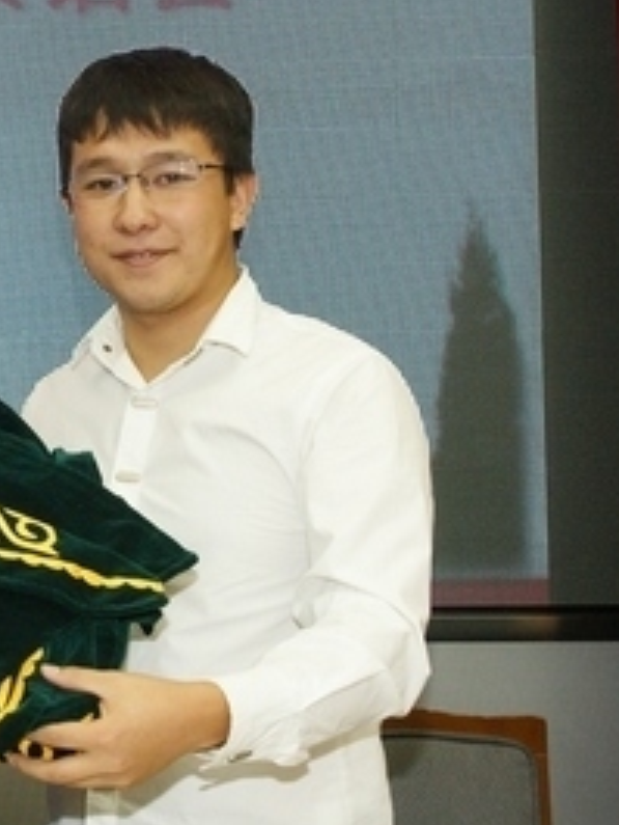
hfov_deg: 16.2
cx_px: -243
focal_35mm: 85
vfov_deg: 23.0
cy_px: 342
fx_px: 2025
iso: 400
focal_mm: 26
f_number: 5.6
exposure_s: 1/60
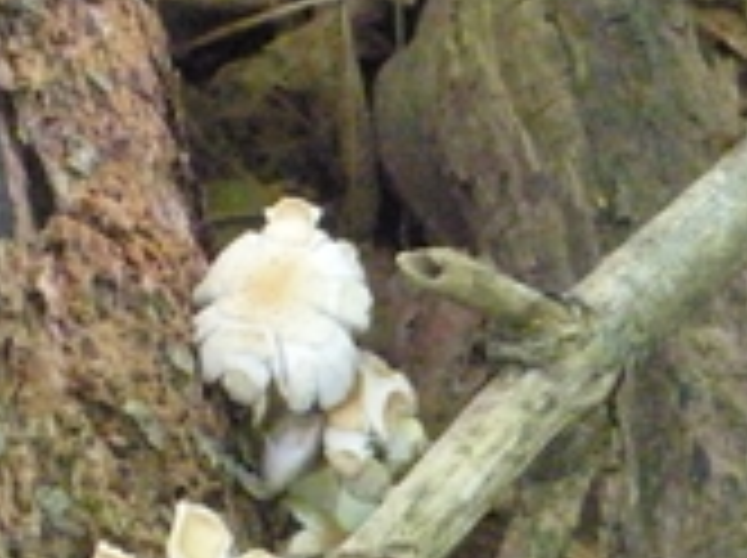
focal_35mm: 244
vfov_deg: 6.0
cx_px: 230
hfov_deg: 8.1
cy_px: 637
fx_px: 5258
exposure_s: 1/66
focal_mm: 14.2
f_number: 4.8
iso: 1600
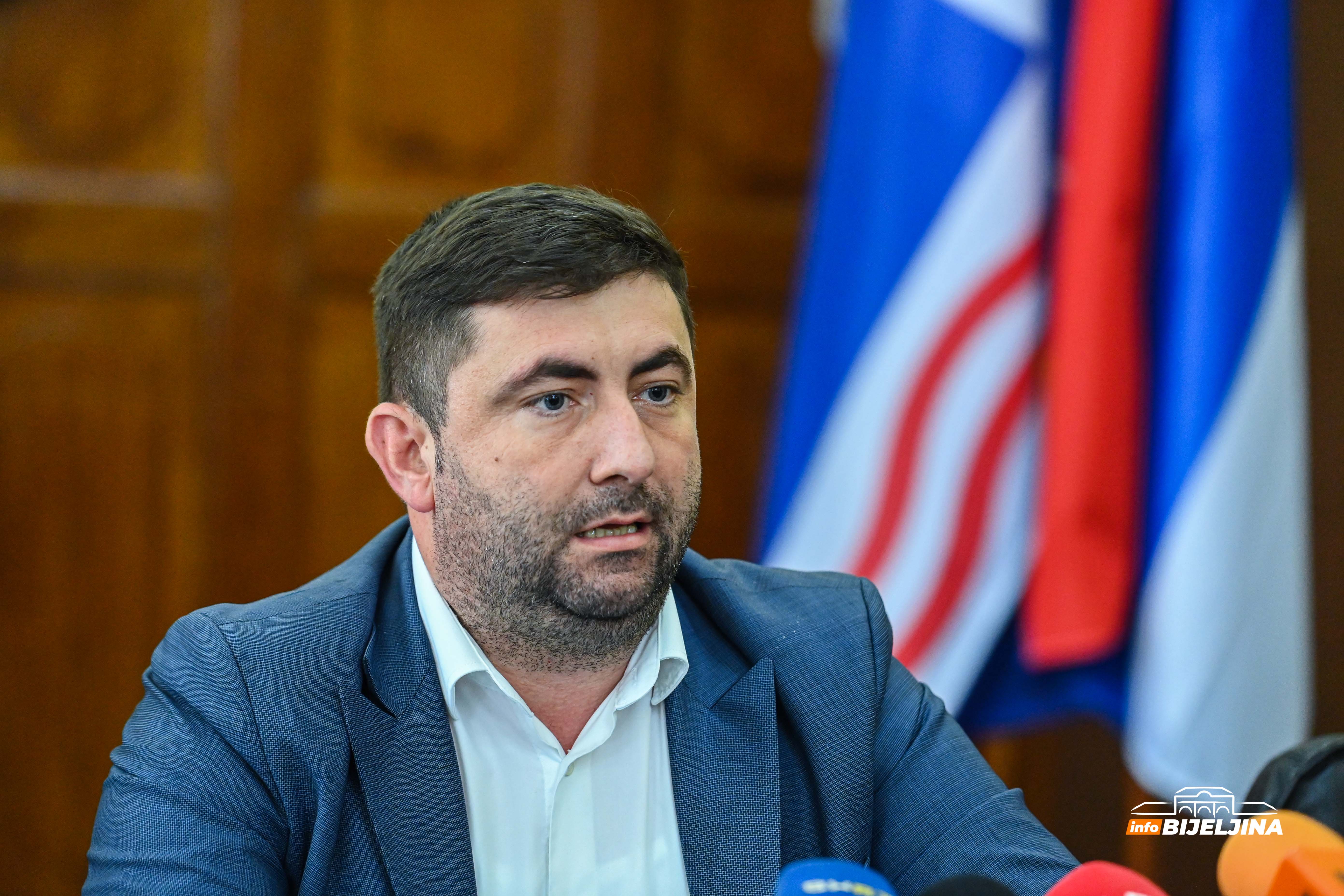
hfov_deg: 14.2
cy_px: 448
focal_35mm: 145
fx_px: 5413
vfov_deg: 9.5
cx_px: 672
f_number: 2.8
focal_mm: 145
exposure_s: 1/320
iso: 5000
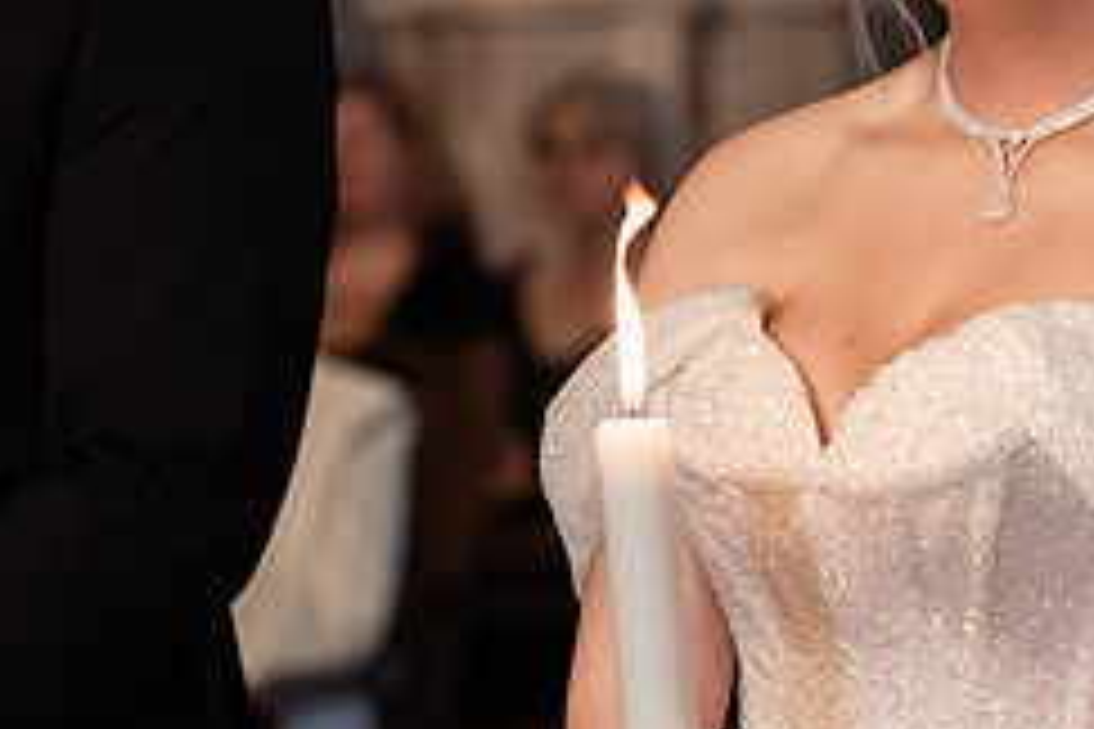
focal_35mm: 215
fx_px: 6533
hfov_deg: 9.6
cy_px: 74
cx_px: 396
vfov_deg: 6.4
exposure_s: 1/250
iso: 3200
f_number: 3.5
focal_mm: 90
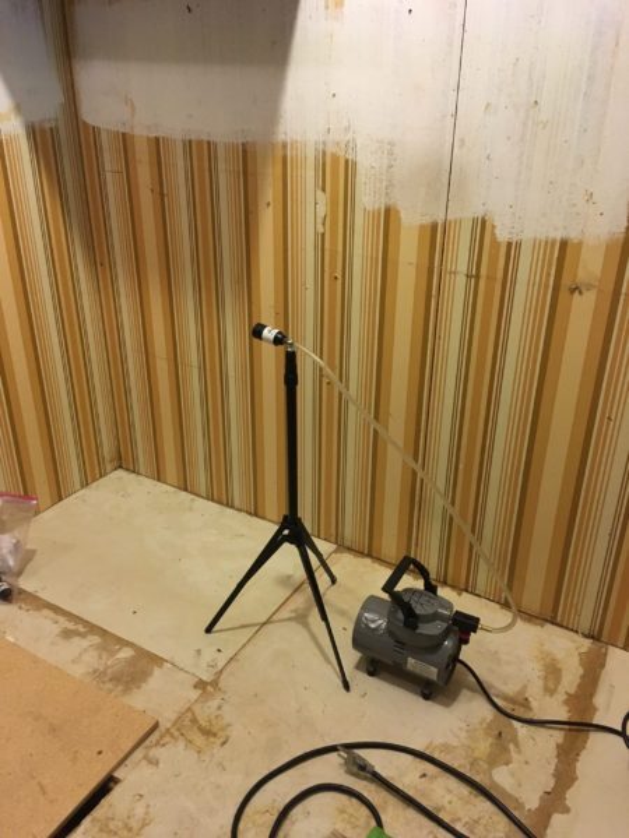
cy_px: 419
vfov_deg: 61.7
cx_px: 314
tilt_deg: -26.3
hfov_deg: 48.2
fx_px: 703
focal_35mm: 29
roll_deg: -0.8
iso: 160
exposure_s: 1/30
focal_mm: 4.15
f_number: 2.2
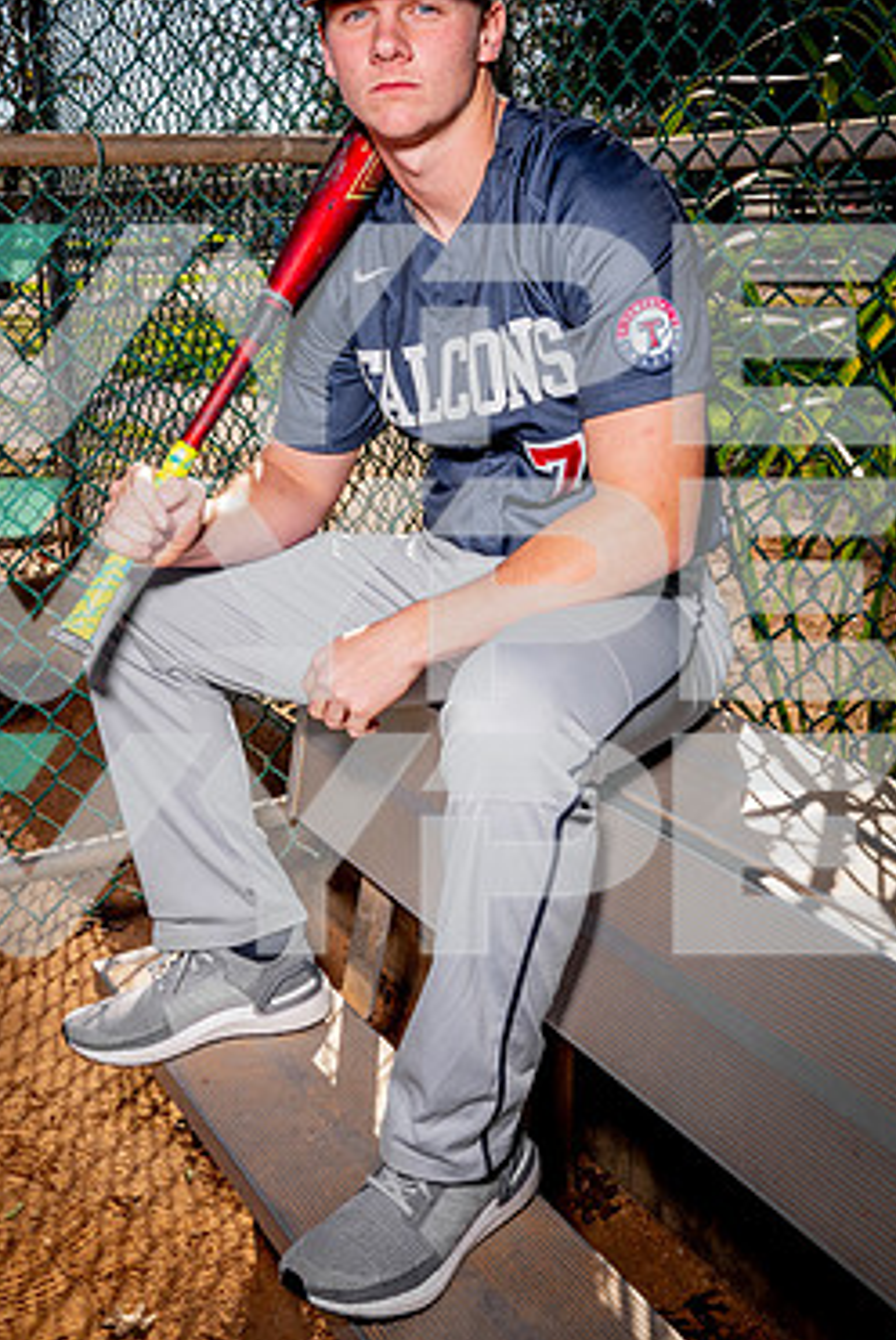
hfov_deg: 33.4
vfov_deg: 48.3
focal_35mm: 40
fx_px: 1490
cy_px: 592
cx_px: 387
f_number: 13
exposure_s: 1/125
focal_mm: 33
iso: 200
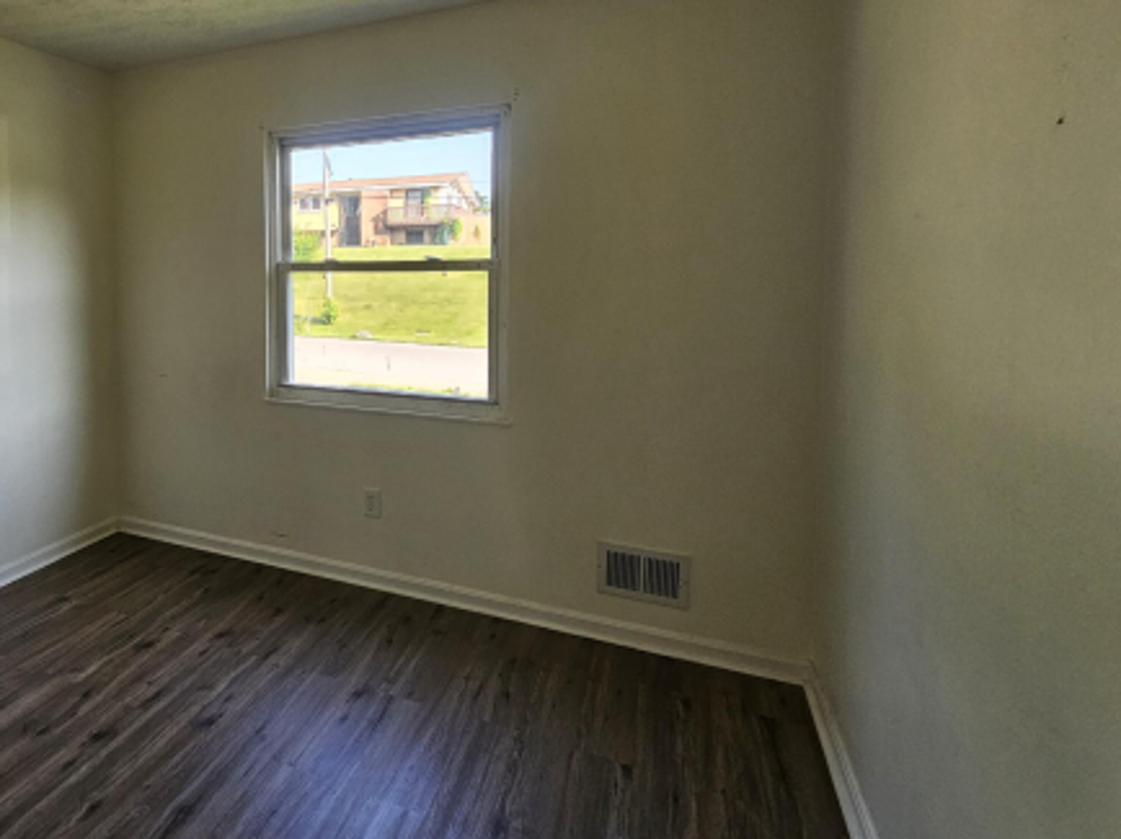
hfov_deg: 75.4
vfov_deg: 65.0
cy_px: 315
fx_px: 647
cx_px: 270
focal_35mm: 20
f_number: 2.2
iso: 160
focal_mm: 2.2
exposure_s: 1/207
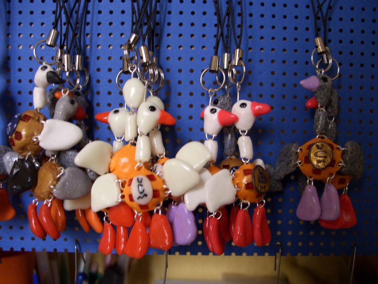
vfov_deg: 42.9
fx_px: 360
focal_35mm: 33
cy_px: 142
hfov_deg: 55.4
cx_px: 189
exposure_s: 1/25
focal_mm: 7.1
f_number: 2.8
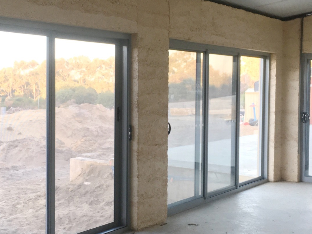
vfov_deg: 26.6
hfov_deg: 34.9
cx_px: 131
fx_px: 496
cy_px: 113
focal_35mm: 55
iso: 80
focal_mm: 4.15
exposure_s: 1/33
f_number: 2.2
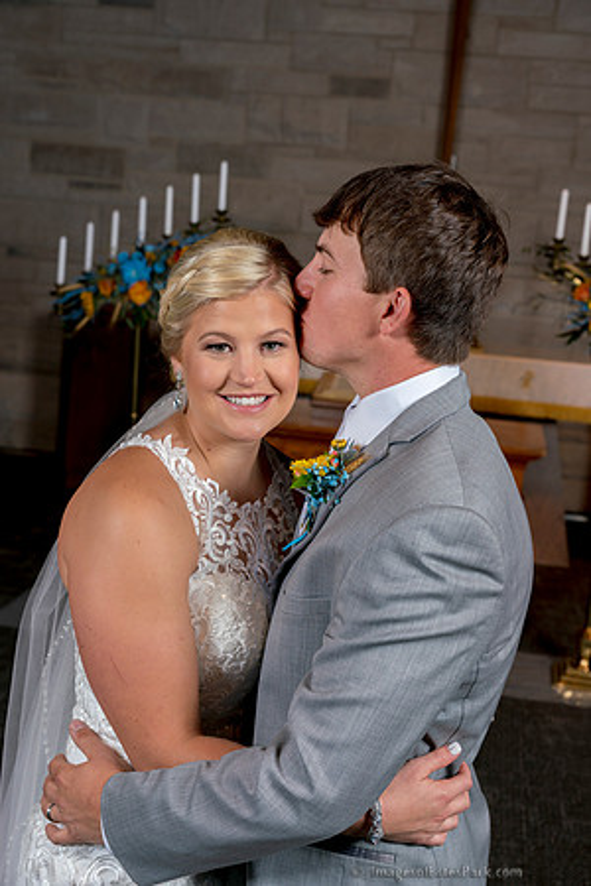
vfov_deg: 39.6
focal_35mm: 50
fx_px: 1231
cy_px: 443
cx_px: 296
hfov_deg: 27.0
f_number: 5.6
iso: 200
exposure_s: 1/125
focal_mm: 50
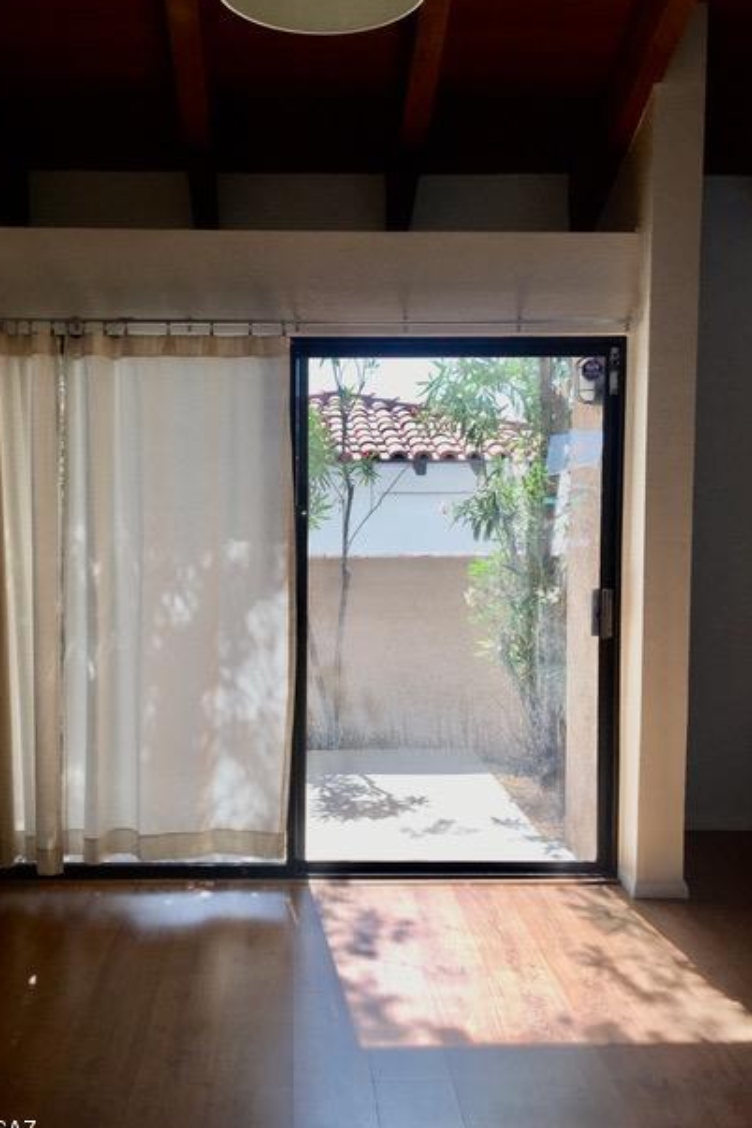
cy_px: 576
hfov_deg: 41.0
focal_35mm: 32
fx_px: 1003
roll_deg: -0.3
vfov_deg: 58.7
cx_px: 309
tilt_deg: -3.5
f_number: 2.2
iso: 32
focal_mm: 4.15
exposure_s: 1/641
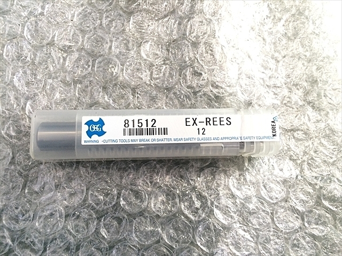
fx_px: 287
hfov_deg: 61.7
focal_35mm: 29
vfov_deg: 48.2
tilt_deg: -80.5
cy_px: 128
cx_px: 171
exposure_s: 1/33
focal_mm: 4.15
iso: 80
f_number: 2.2
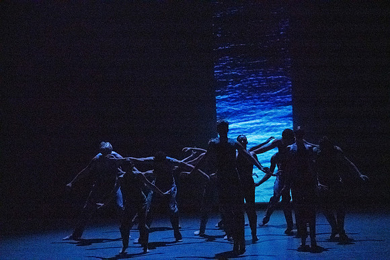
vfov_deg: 5.0
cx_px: 195
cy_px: 130
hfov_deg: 7.5
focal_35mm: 276
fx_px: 2991
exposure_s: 1/400
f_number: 5.6
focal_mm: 276
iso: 25600
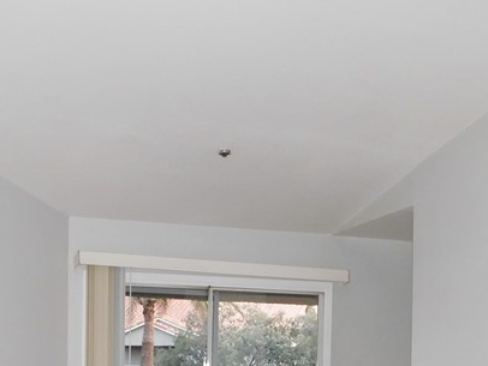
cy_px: 410
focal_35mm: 58
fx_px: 818
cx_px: 244
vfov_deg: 23.6
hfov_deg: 33.2
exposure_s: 1/30
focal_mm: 4
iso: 280
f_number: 3
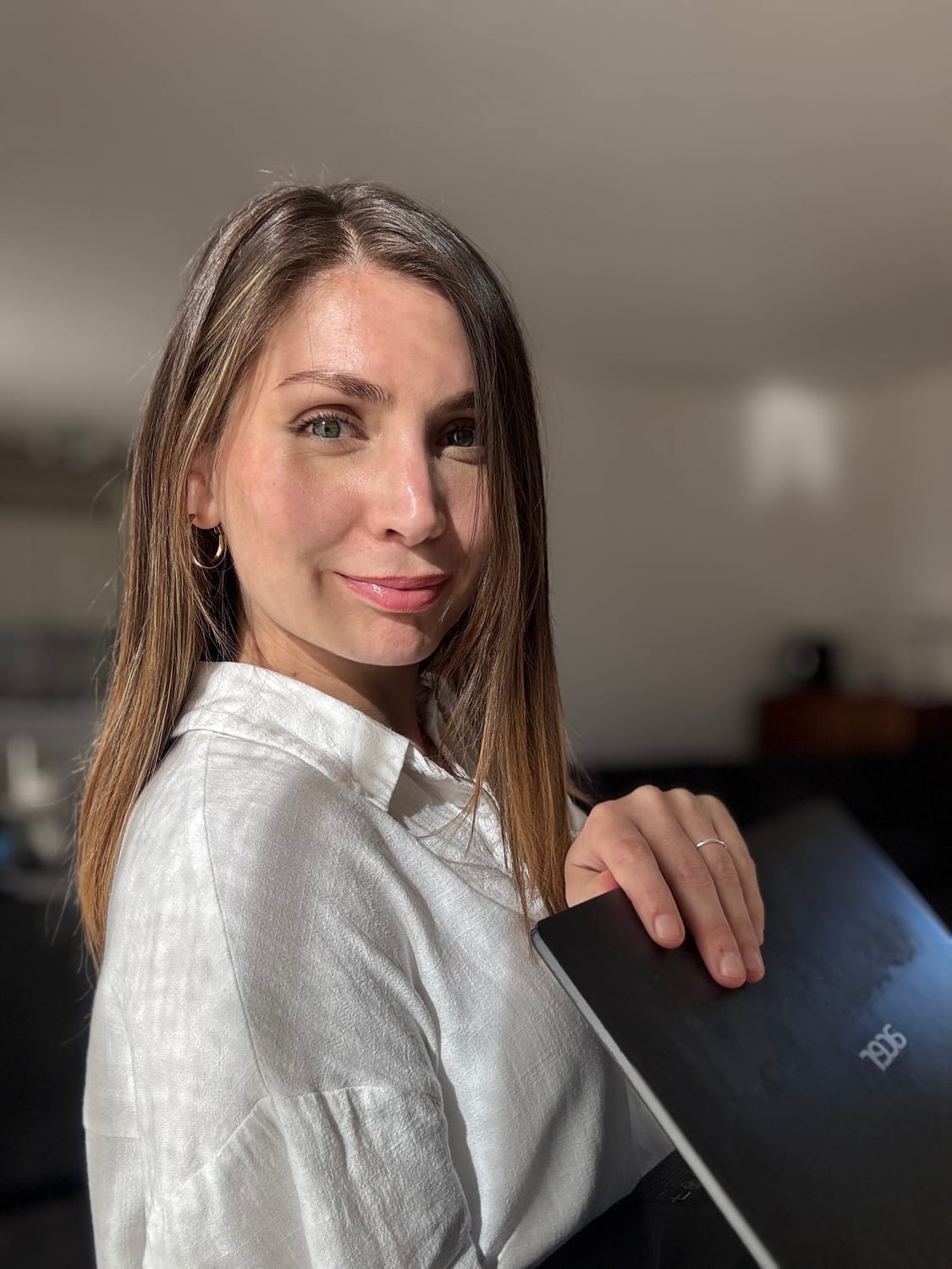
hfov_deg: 46.8
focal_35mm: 30
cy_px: 634
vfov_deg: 60.0
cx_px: 476
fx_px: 1100
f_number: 1.9
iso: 25
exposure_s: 1/491
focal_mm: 2.69
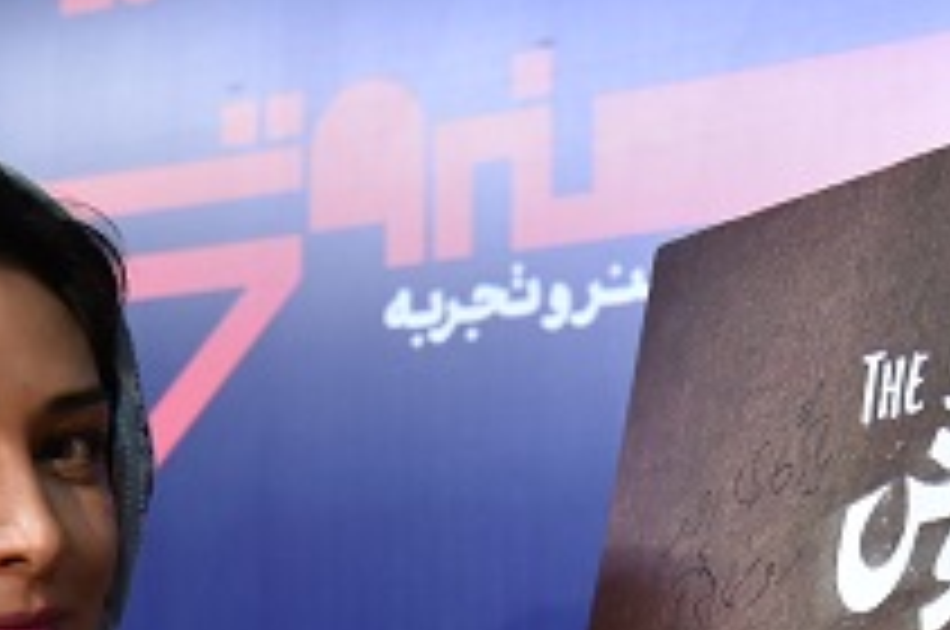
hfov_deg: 21.6
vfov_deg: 14.0
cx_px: 653
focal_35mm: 94
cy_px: 774
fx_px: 2477
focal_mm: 22
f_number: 2.8
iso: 500
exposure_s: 1/180
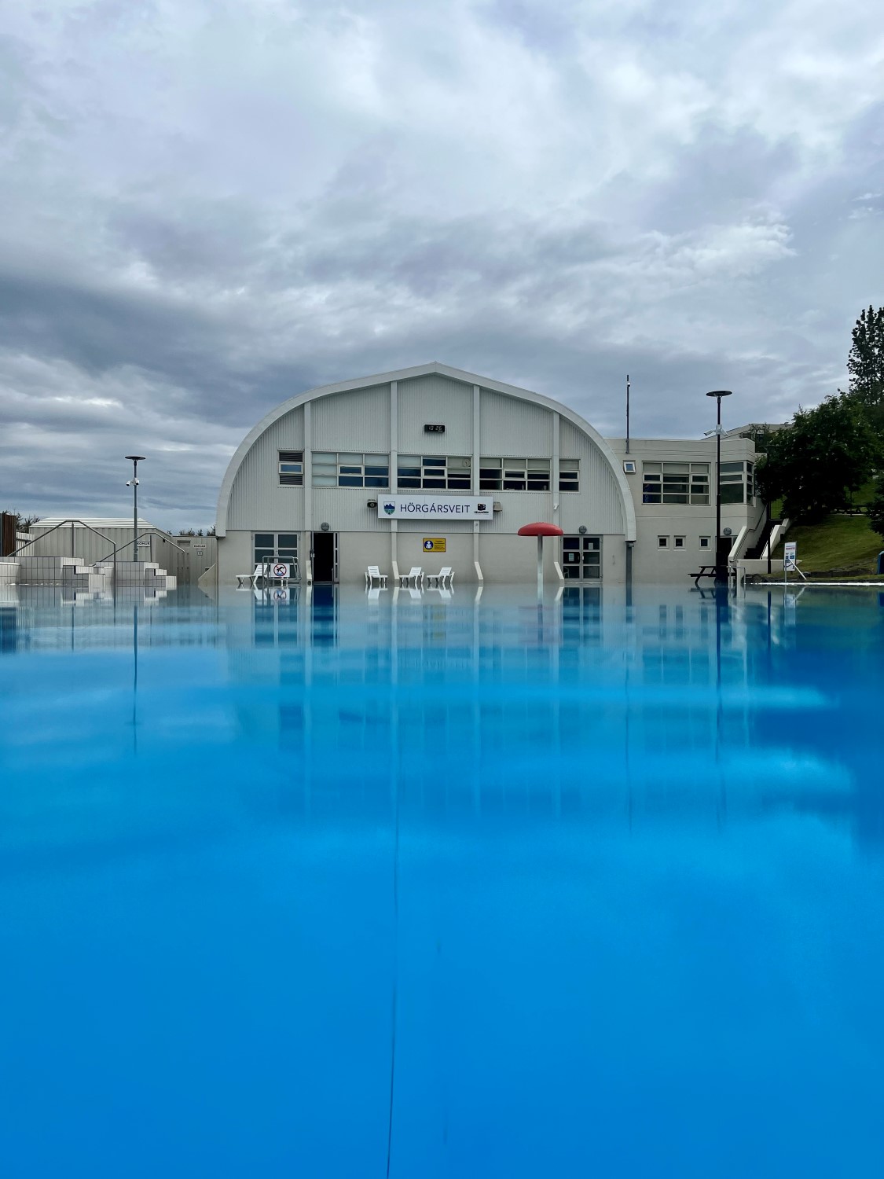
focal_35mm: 26
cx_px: 442
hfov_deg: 53.1
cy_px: 590
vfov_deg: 67.3
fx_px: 885
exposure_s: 1/6494
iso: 50
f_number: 1.6
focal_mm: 5.1
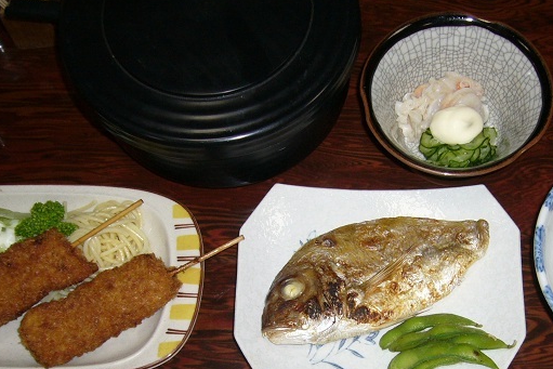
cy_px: 293
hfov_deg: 35.0
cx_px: 324
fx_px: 876
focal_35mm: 57
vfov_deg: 23.5
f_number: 2.8
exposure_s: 1/60
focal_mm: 5.8
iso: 100
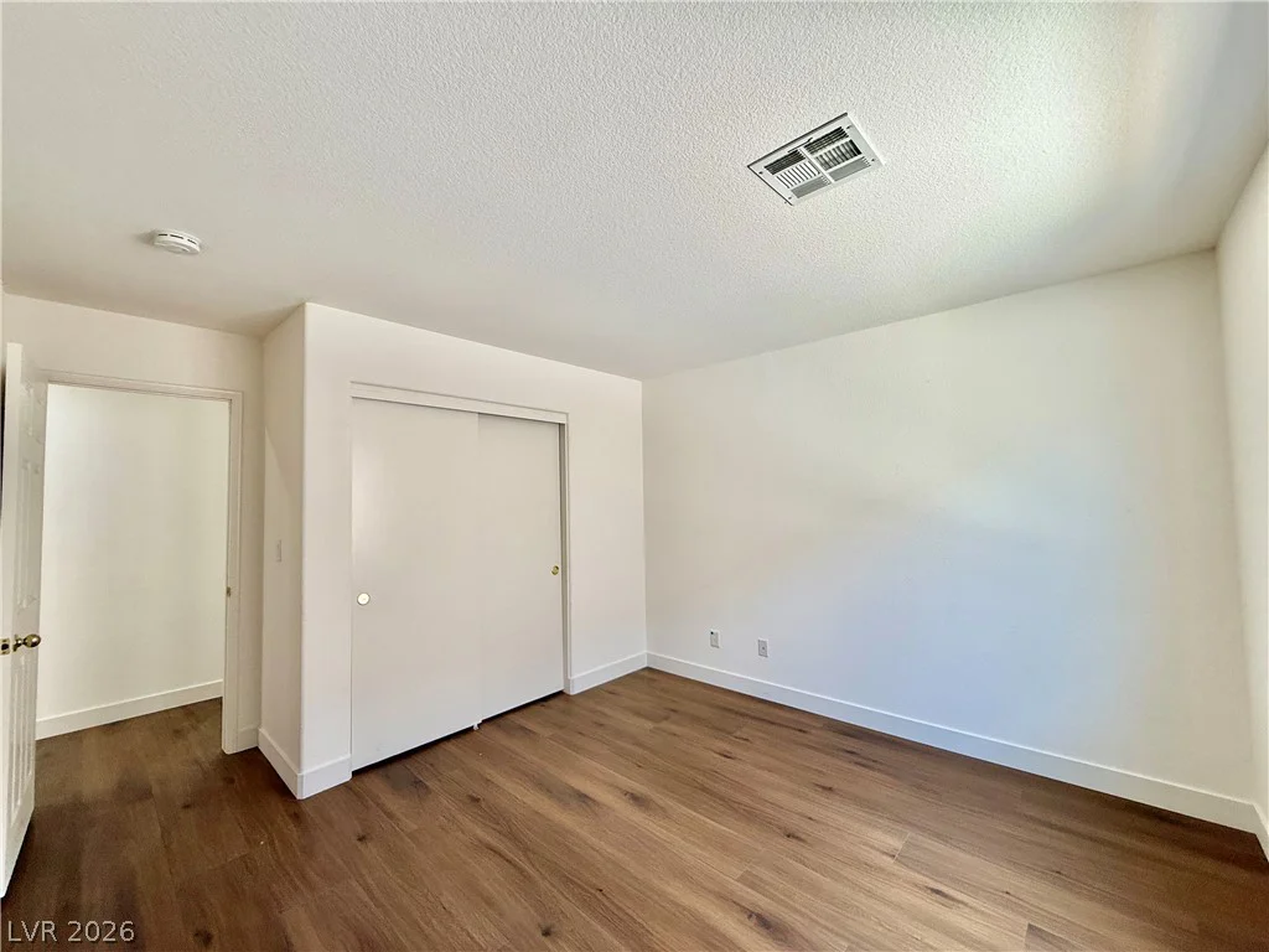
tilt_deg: +3.3
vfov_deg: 85.7
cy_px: 476
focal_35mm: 14
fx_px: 513
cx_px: 634
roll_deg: +1.2
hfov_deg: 102.1
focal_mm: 2.22
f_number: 2.2
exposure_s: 1/99
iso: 80
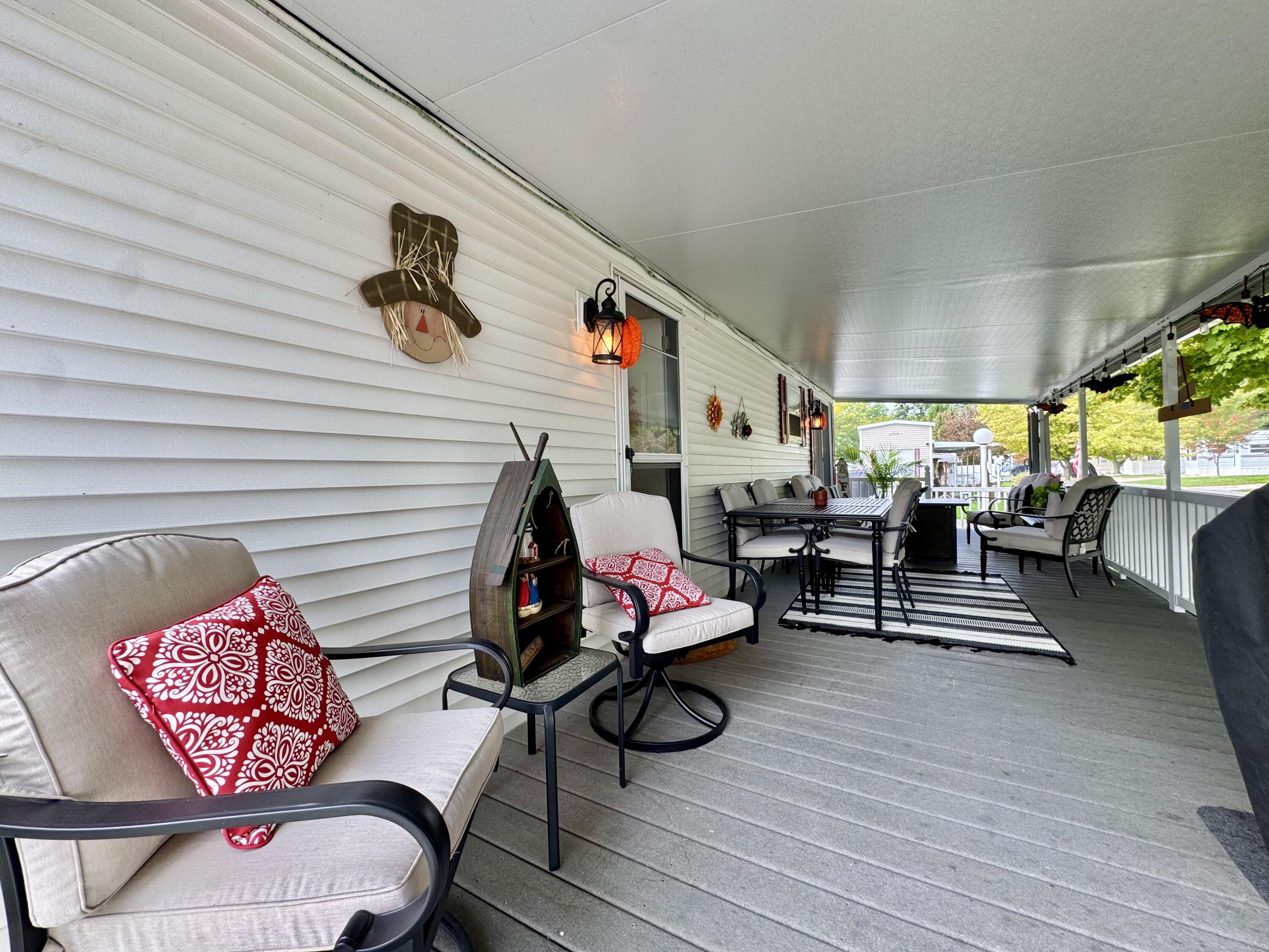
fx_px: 513
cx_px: 634
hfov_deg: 102.1
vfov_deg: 85.7
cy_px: 476
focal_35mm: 14
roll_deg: +1.1
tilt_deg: -0.4
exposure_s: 1/134
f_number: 2.2
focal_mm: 2.22
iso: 40
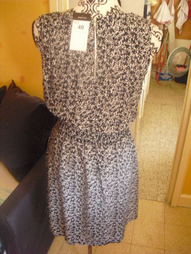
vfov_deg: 51.4
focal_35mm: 36
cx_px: 96
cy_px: 127
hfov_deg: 39.7
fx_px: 265
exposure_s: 1/25
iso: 800
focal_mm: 6.3
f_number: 3.1
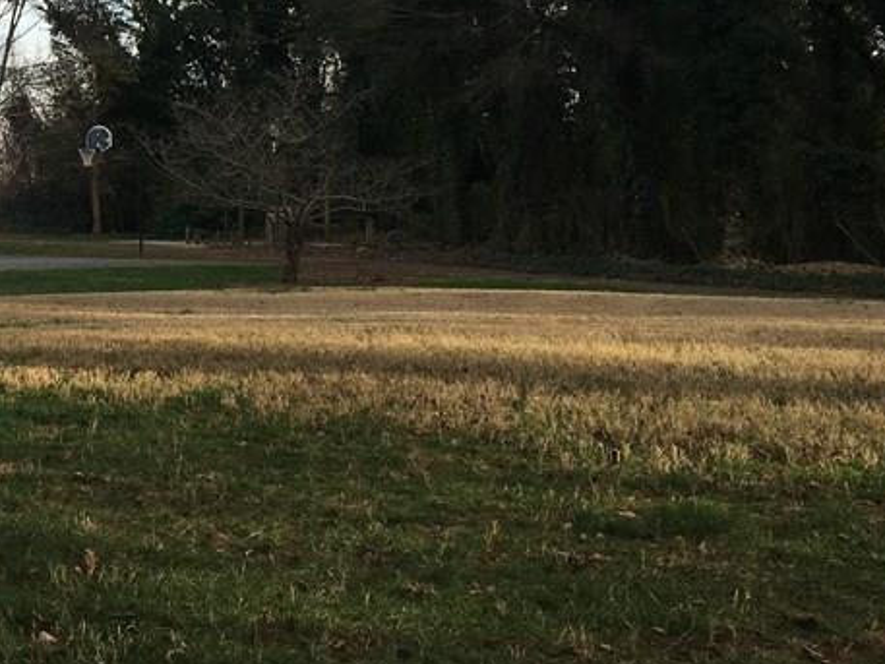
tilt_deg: +7.1
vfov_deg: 22.0
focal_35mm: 65
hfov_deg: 27.7
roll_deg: +0.5
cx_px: -46
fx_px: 1662
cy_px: 56
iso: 25
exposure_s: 1/651
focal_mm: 4.15
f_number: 2.2
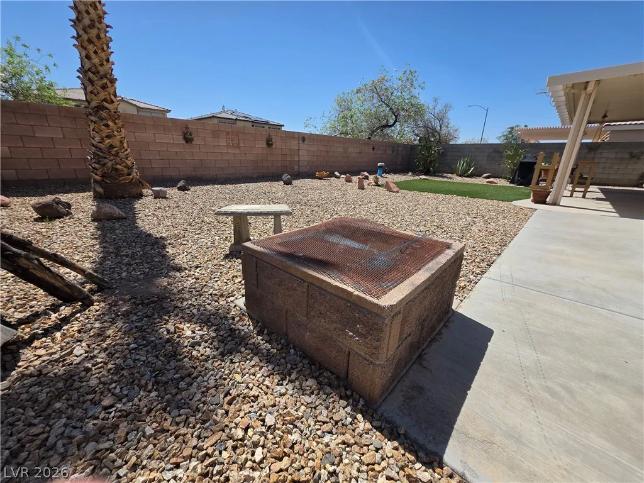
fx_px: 242
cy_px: 242
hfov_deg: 106.2
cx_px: 322
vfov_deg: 89.9
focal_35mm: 13
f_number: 1.9
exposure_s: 1/2657
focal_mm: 2.2
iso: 40
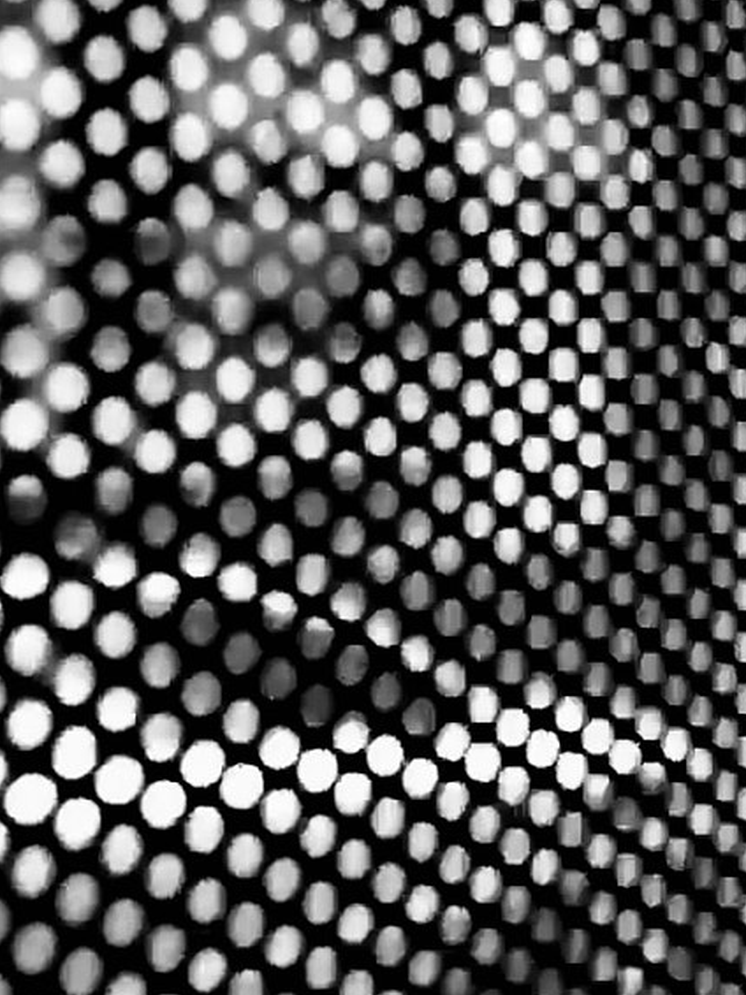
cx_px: 798
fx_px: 2358
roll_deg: +0.7
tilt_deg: -0.4
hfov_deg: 17.4
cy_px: 369
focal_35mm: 82
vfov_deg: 23.8
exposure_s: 1/33
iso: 32
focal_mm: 4.15
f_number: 2.2
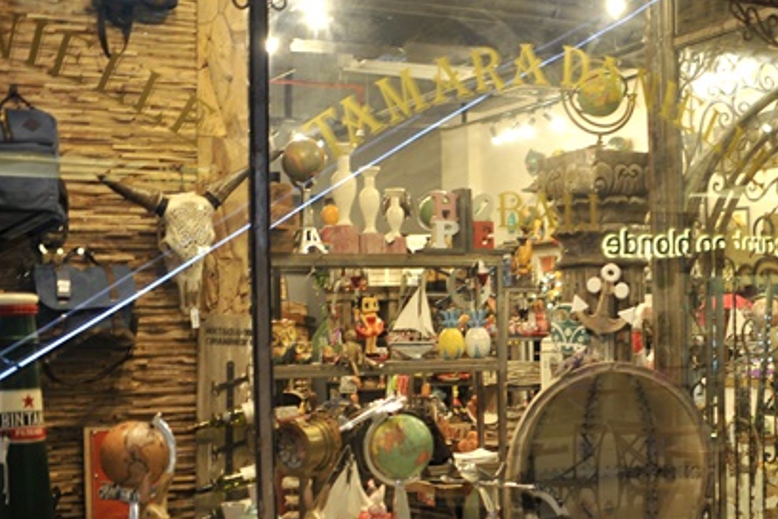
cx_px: 610
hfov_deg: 32.6
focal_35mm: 60
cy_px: 361
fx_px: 1297
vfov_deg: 22.5
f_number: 2.5
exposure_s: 1/30
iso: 250
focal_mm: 35
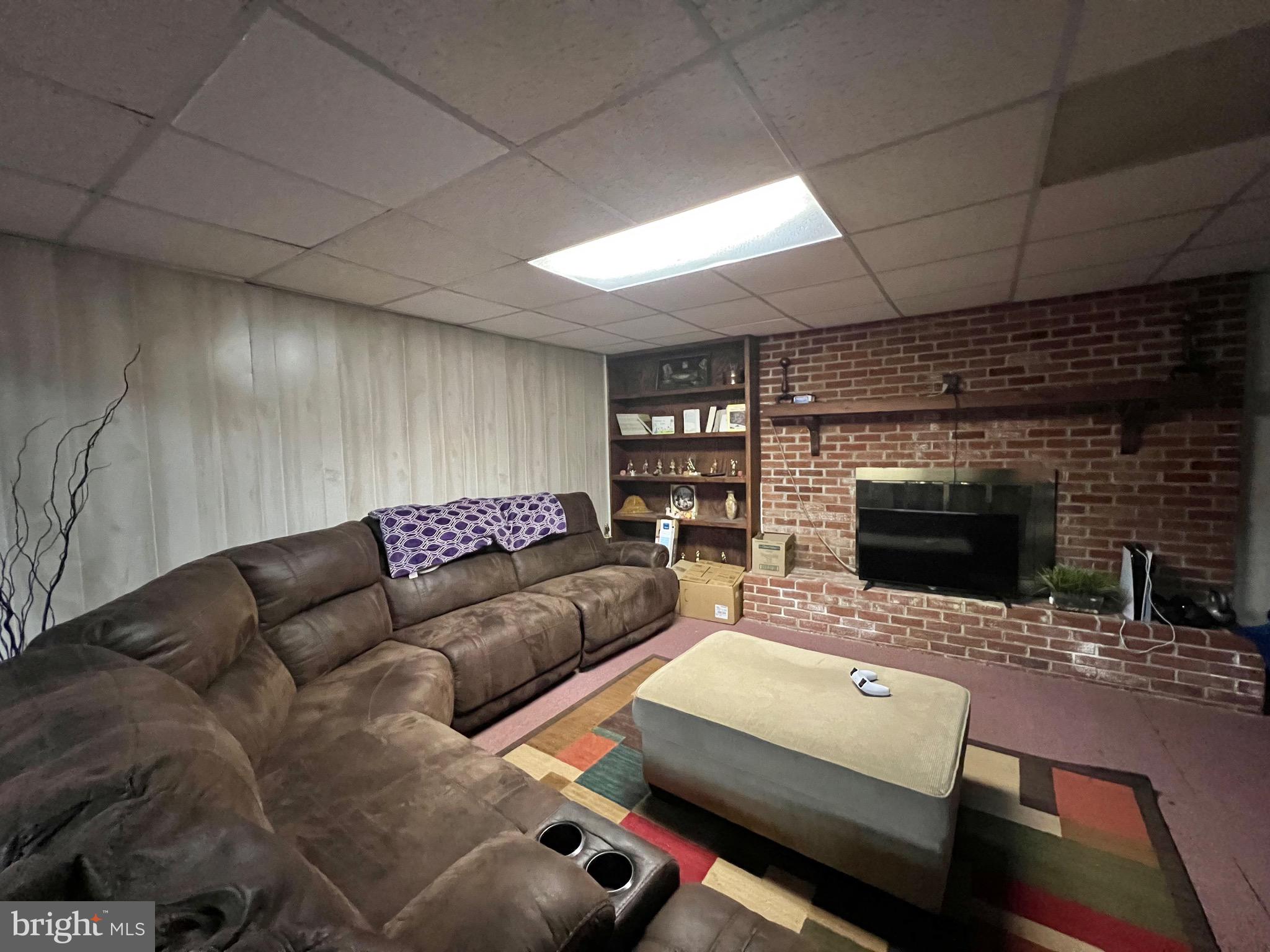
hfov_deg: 106.2
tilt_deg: -4.1
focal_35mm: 13
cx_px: 635
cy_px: 476
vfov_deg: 89.9
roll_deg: +1.1
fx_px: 477
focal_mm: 1.57
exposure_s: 1/30
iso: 1000
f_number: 1.8
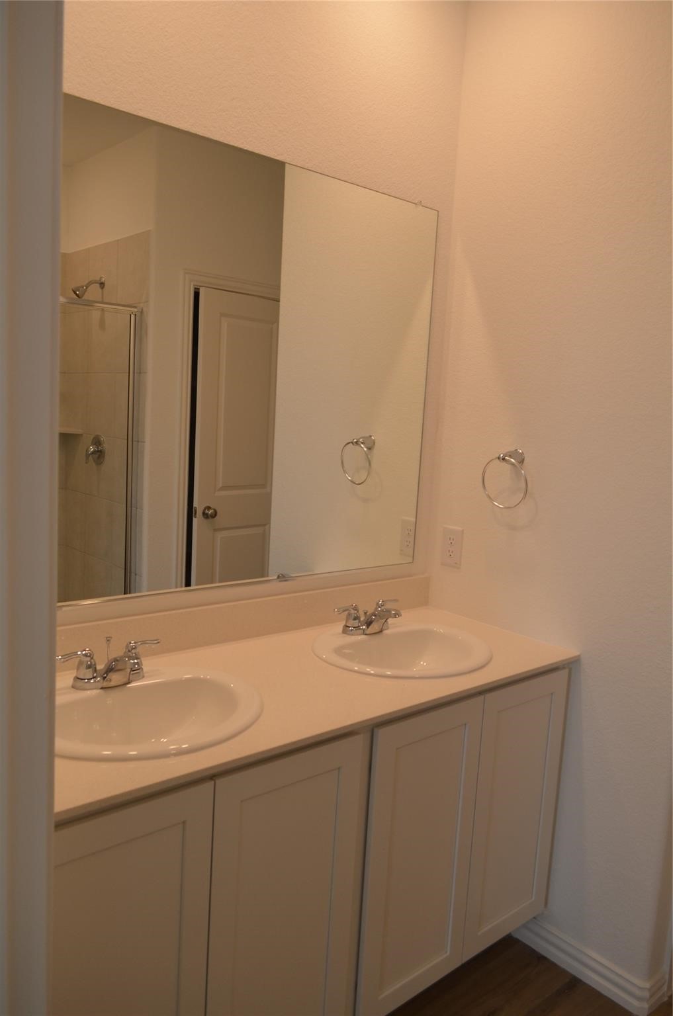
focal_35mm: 27
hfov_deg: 47.7
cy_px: 508
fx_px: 761
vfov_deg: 67.5
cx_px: 336
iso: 400
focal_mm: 18
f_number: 5
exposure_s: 1/100
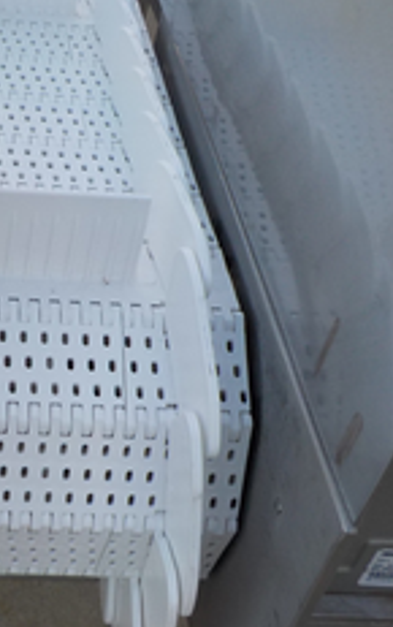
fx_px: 940
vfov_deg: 36.8
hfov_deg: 22.3
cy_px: 328
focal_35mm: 55
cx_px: -43
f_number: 3.3
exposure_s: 1/125
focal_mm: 4.1
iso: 125
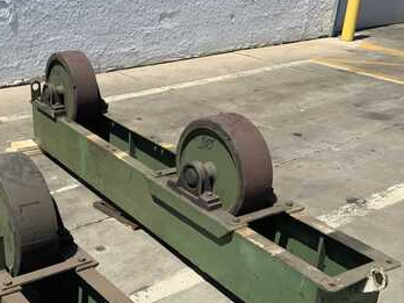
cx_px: 101
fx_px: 584
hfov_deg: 37.3
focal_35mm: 50
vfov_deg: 28.6
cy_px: 236
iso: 16
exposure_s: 1/1912
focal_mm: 3
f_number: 1.8
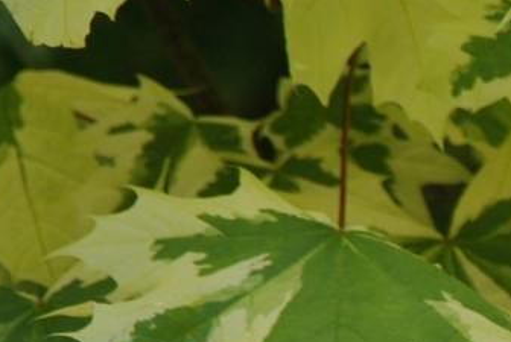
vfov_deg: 1.0
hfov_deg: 1.4
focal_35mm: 1439
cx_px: 799
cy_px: 491
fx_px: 20452
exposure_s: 1/160
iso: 100
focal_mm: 200
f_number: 6.3
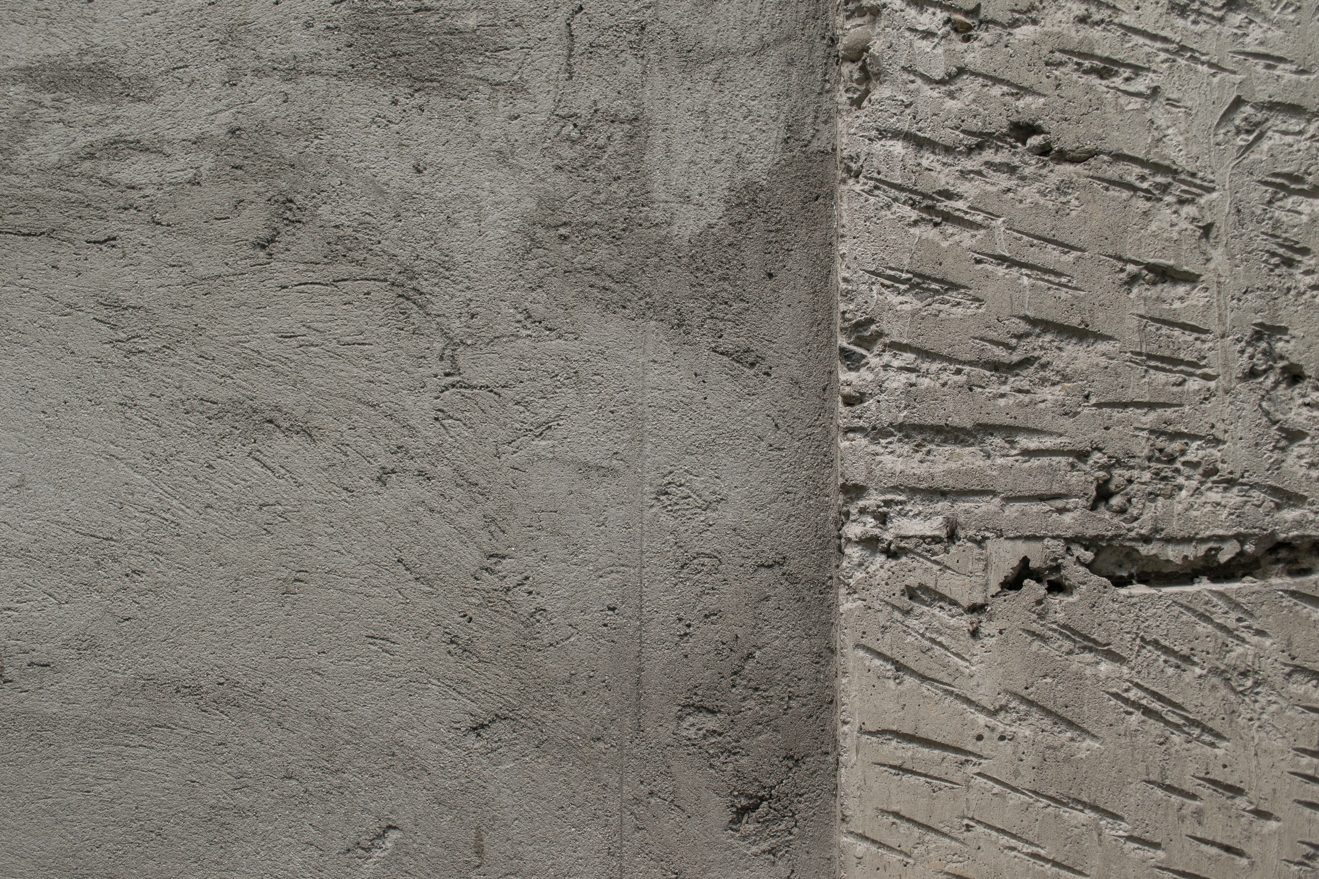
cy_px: 440
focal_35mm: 33
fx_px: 1209
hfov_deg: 57.2
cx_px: 660
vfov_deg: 40.0
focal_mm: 22
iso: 500
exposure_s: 1/15
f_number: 6.3
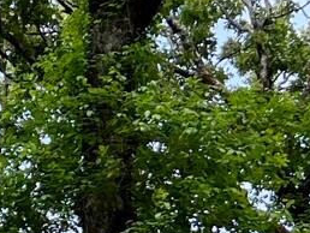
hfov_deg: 9.4
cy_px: 461
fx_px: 1820
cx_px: -186
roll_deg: +0.7
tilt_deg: +15.9
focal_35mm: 203
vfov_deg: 7.1
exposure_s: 1/539
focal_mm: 5.7
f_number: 1.5
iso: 50
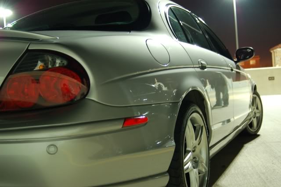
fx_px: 328
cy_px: 94
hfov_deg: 46.4
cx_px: 140
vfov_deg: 31.9
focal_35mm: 42
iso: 800
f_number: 3.3
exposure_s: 1/1.3
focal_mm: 28
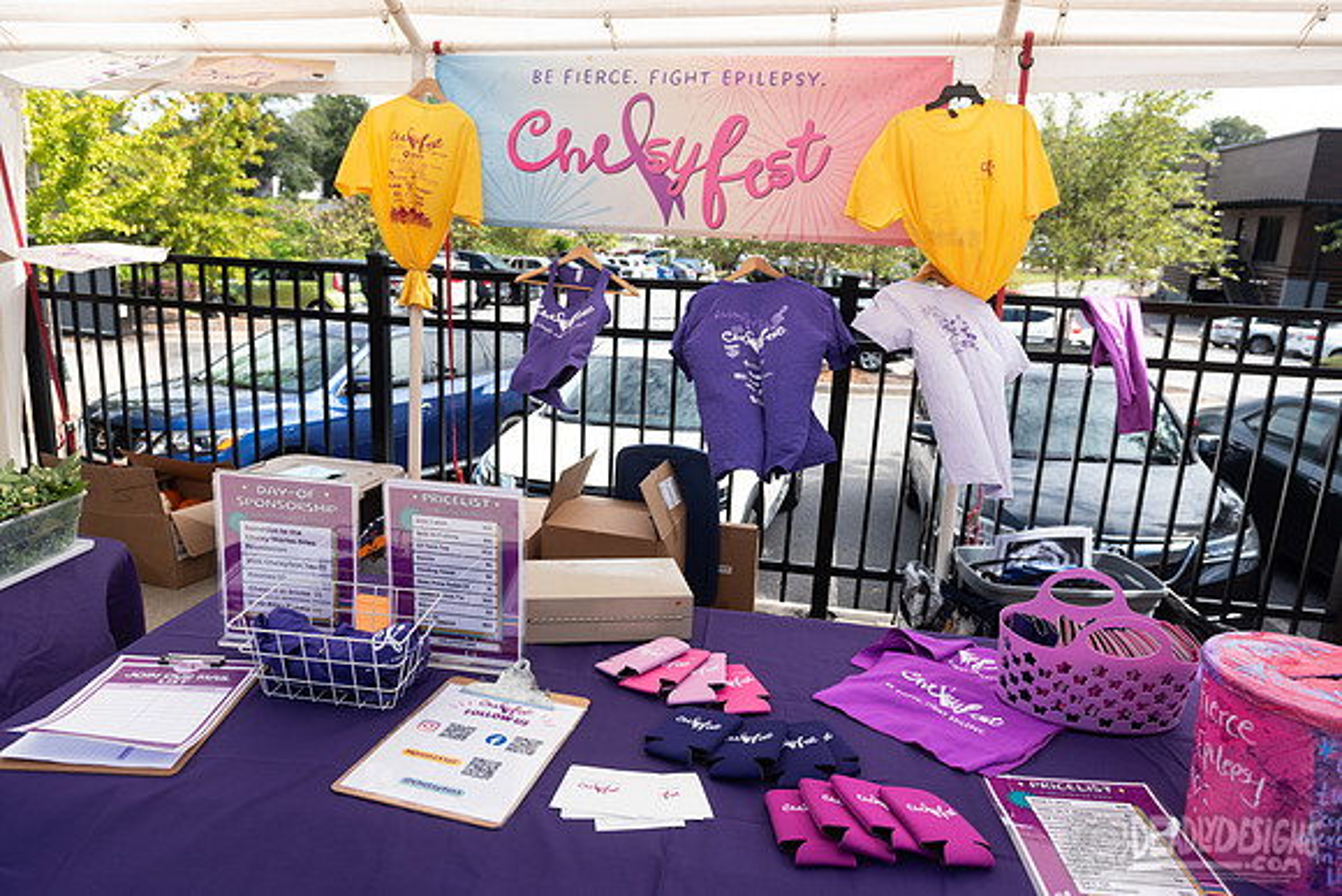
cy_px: 448
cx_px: 660
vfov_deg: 51.8
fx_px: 922
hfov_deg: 72.1
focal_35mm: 25
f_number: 5
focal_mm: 24
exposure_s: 1/200
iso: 125
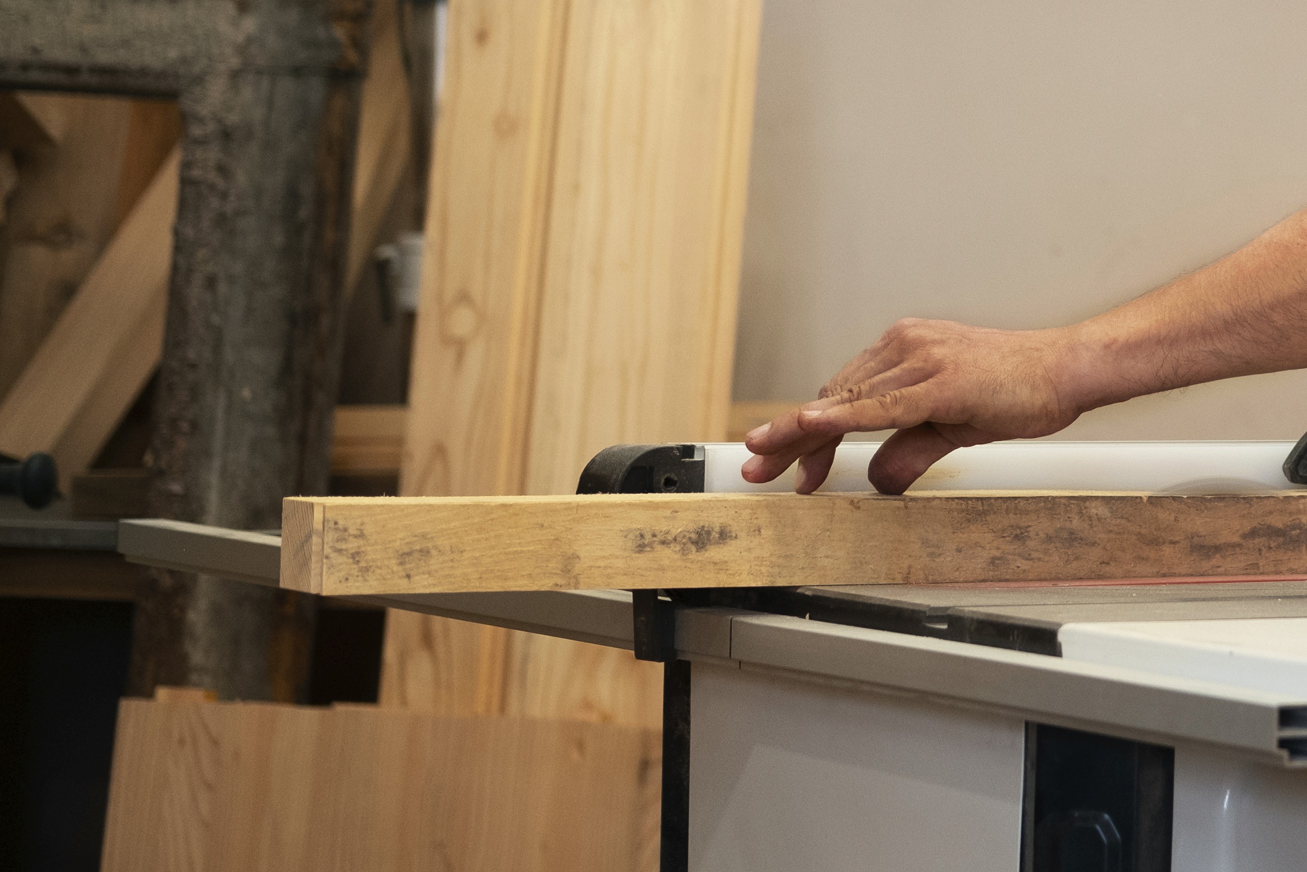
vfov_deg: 10.7
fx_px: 4610
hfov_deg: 15.7
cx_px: 1425
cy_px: 6
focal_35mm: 127
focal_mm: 35
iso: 640
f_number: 2
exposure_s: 1/200
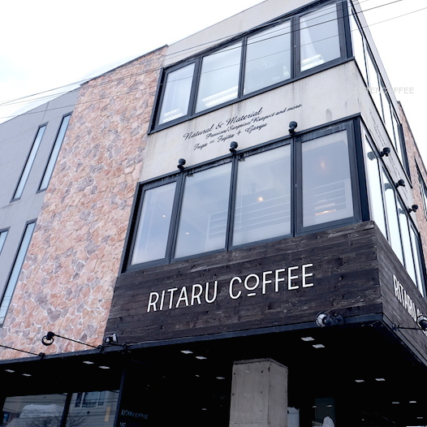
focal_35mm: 31
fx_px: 433
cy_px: 213
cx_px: 262
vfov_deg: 52.5
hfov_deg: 52.1
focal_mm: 16
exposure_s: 1/180
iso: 640
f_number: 7.1
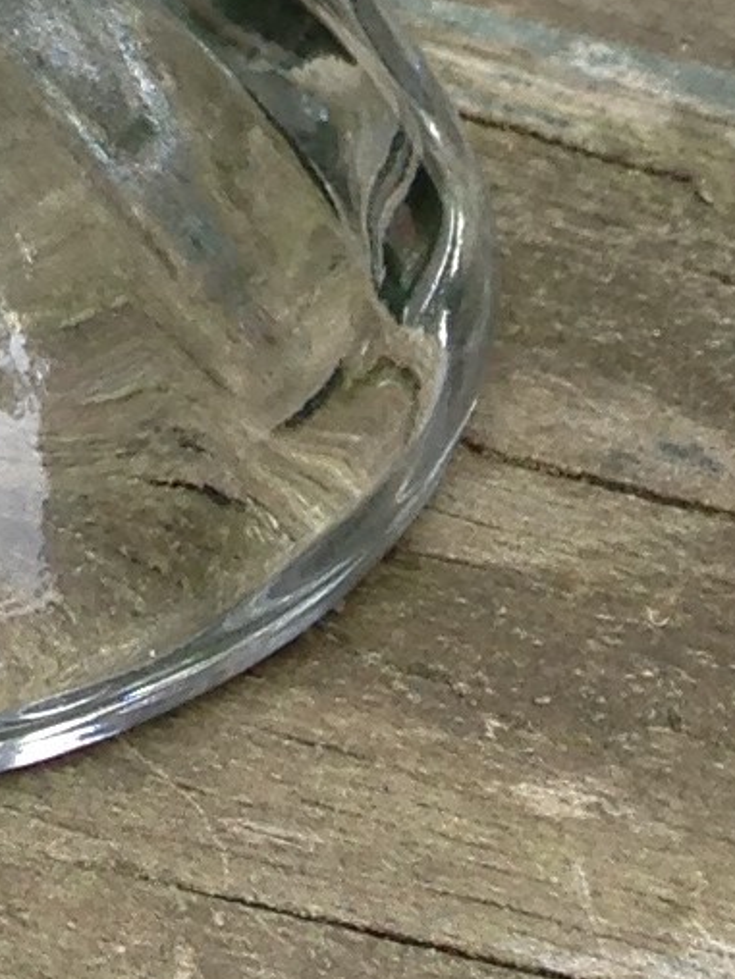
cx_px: -612
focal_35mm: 212
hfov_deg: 6.8
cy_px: -2018
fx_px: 6002
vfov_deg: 8.0
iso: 50
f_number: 2.4
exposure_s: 1/139
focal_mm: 4.13
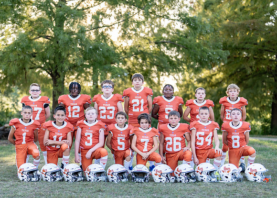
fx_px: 528
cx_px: 115
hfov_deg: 29.3
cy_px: 126
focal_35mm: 67
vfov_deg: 21.2
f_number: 1.2
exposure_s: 1/800
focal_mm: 50
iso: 100
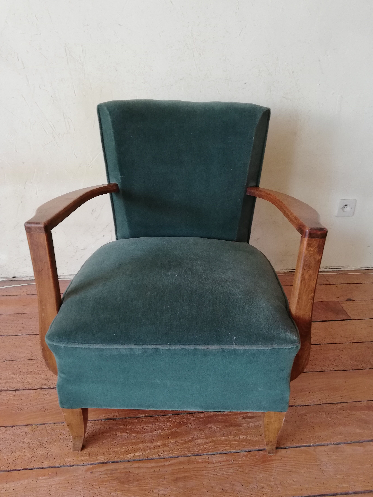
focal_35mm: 27
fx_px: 388
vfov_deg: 65.3
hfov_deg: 51.4
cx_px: 191
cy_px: 255
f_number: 2.2
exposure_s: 1/33.3
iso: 250
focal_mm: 3.81
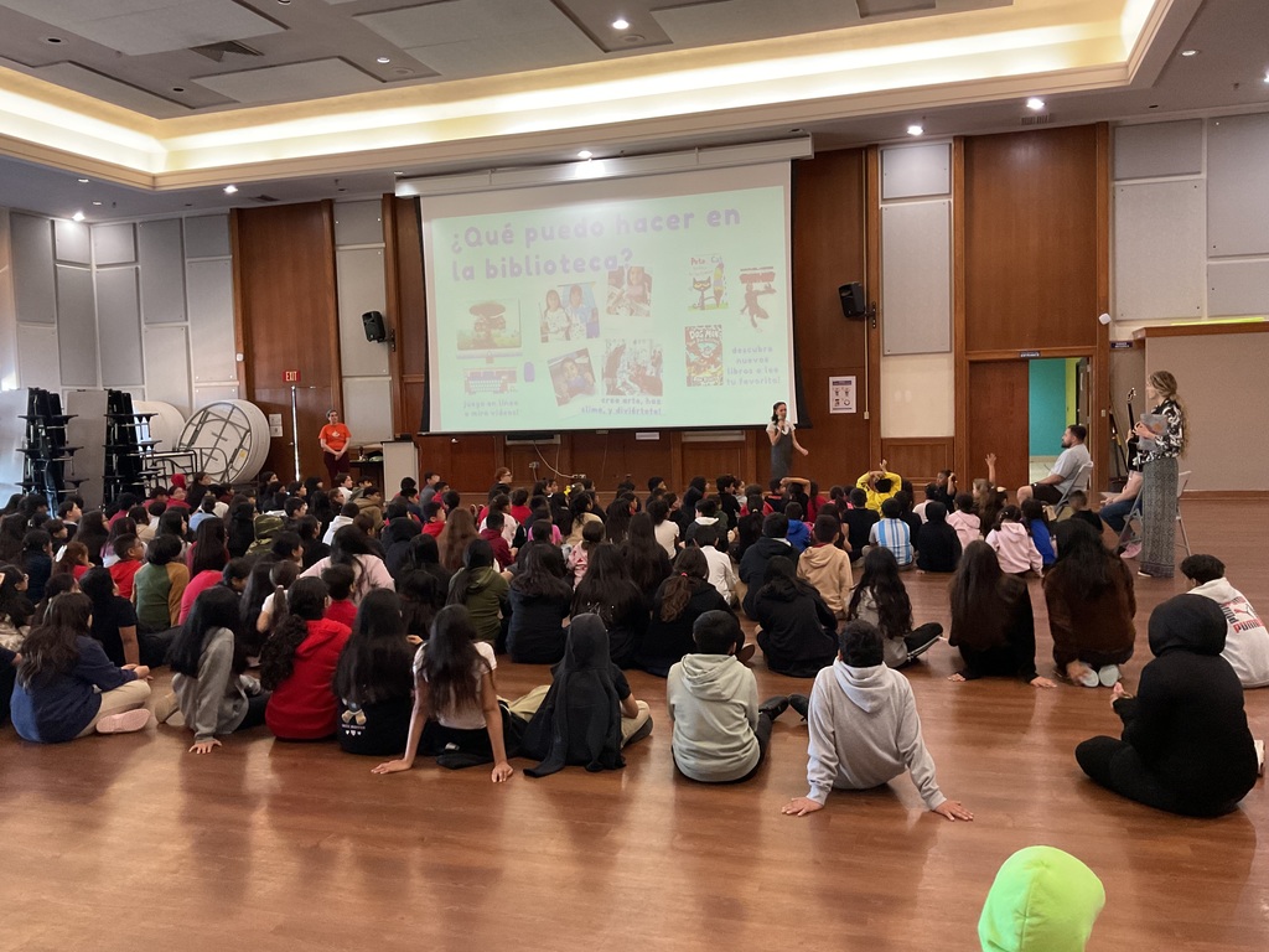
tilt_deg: -4.0
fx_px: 1063
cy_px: 476
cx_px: 634
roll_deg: +1.7
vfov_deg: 48.2
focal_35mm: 29
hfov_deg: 61.7
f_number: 1.8
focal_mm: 3
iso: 250
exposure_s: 1/40
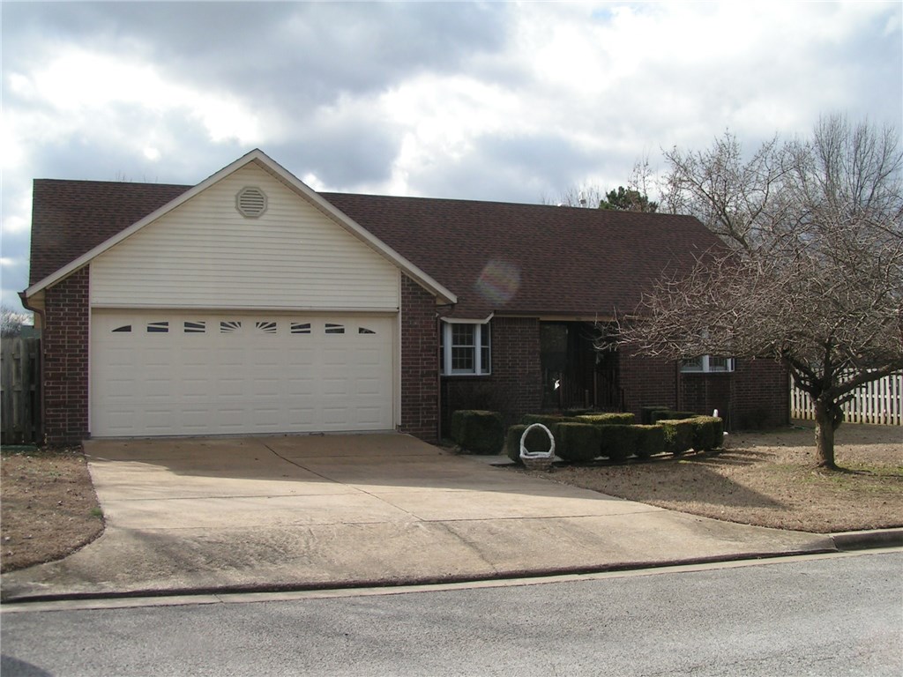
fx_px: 991
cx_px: 452
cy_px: 338
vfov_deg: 37.7
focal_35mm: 38
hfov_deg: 49.0
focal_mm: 5.8
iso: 50
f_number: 5.6
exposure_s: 1/250
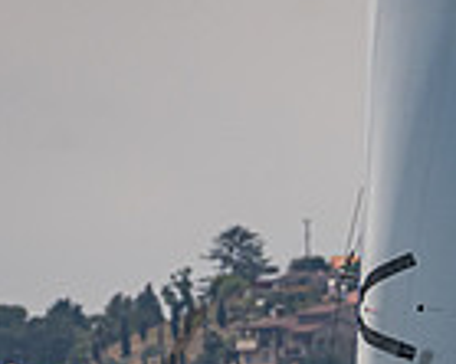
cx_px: 412
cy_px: 580
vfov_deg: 0.8
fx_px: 26973
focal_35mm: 2000
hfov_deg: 1.0
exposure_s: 1/2500
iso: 500
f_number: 8
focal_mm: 400
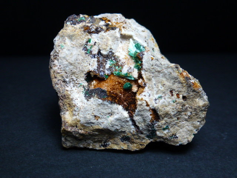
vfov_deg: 37.7
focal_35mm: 38
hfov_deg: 49.0
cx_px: 118
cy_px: 89
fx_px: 260
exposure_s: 1/80
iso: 160
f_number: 3.8
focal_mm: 6.8
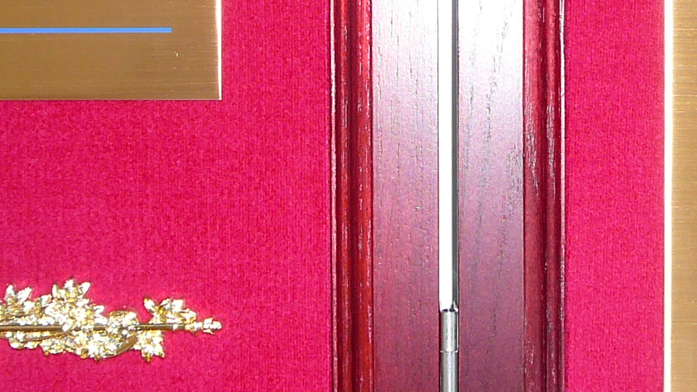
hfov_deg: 23.6
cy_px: 49
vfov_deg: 13.3
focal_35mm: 90
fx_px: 1663
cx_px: 454
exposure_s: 1/30
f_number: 2.8
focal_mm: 5.2
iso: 100
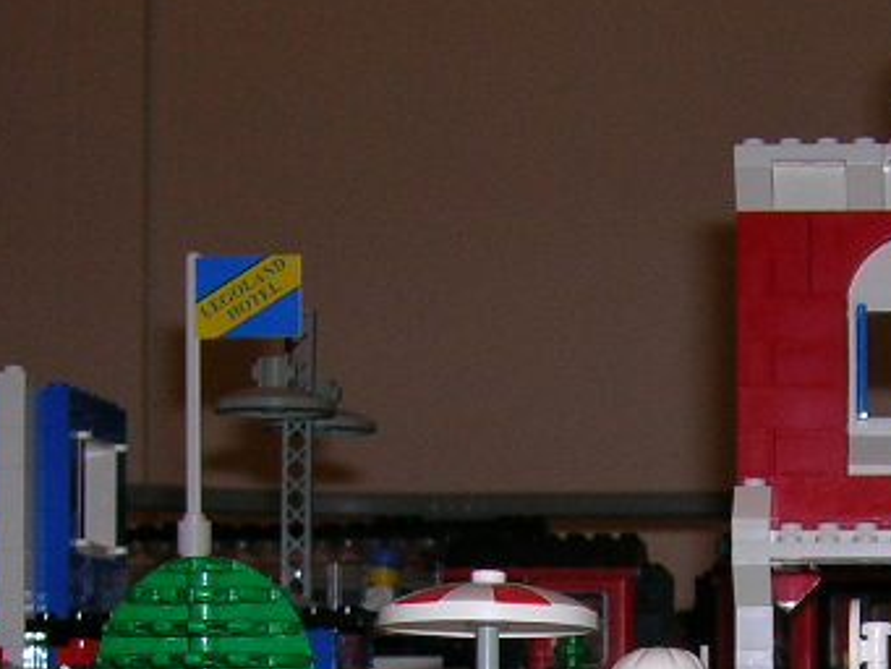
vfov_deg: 14.1
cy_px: 763
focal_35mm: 102
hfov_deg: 18.9
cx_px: 805
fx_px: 2626
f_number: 2.9
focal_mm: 5.7
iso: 50
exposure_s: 1/60.1
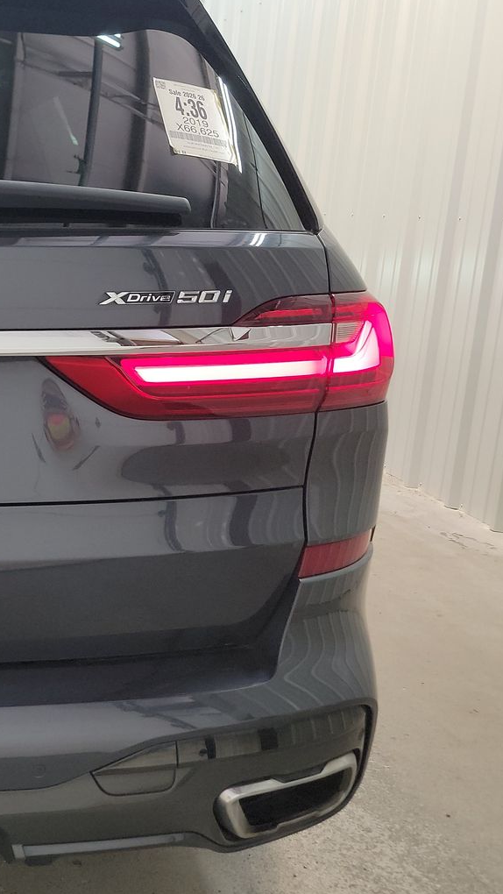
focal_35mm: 41
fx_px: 972
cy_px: 419
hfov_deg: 25.1
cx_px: -151
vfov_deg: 49.4
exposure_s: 1/59
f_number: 1.8
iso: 296
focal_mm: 6.7
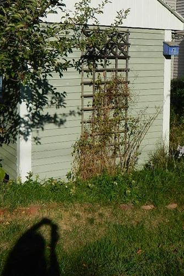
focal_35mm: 56
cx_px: 128
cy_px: 88
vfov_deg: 35.2
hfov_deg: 24.1
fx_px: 429
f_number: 9.4
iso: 80
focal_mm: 6.2
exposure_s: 1/250
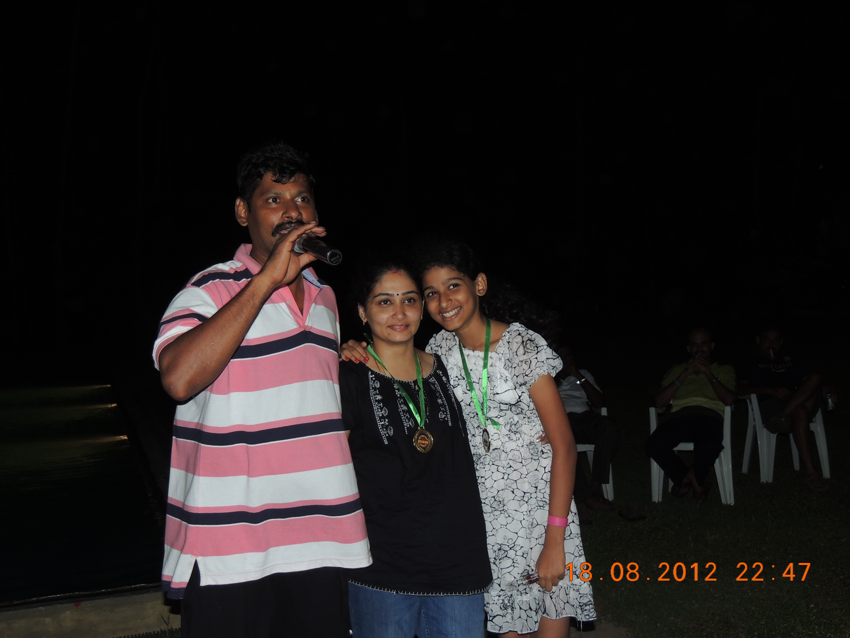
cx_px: 425
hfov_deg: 46.8
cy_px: 319
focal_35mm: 40
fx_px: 982
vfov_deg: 36.0
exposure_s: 1/30
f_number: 3.3
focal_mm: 7.1
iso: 200
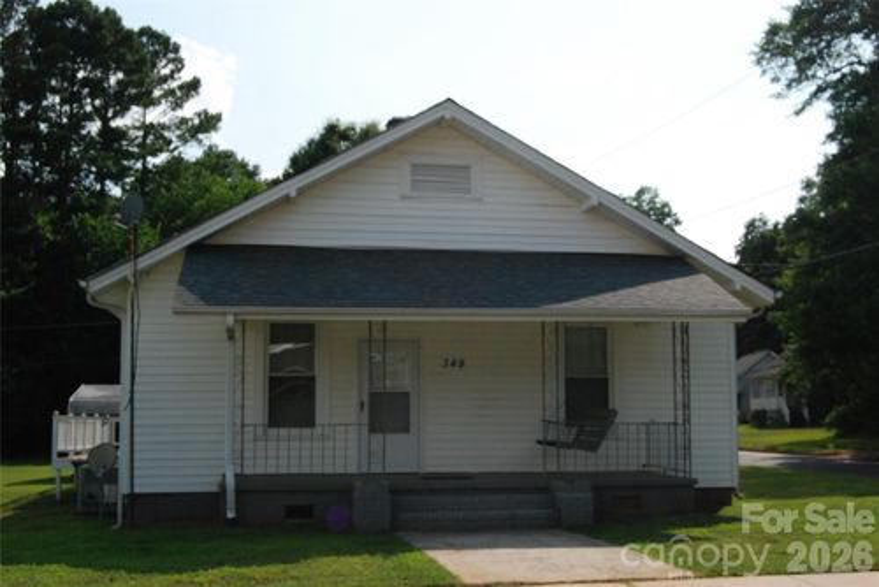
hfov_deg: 41.1
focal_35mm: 48
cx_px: 440
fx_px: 1173
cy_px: 294
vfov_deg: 28.1
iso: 1000
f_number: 16
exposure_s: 1/1000
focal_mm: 32
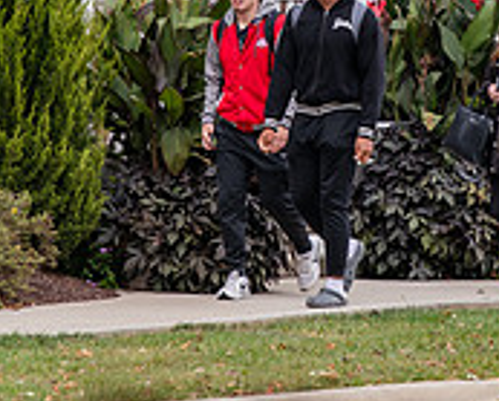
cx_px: 225
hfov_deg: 3.3
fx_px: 8595
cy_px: -4
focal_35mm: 581
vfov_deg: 2.7
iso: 250
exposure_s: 1/500
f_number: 3.2
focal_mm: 185
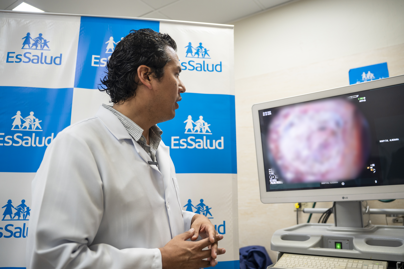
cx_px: 202
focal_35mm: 28
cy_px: 134
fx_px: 314
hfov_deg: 65.5
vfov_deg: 46.4
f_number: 2.8
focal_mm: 28
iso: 500
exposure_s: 1/125
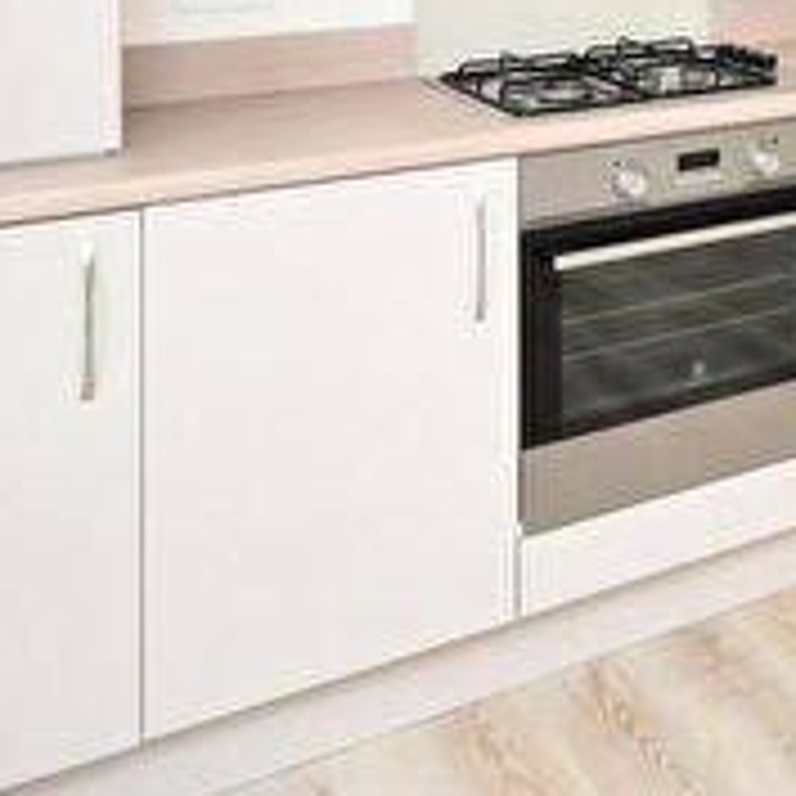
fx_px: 1483
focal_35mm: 57
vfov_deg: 26.7
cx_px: 1057
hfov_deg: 25.5
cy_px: -160
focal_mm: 11.5
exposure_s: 1/80
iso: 200
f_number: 4.5
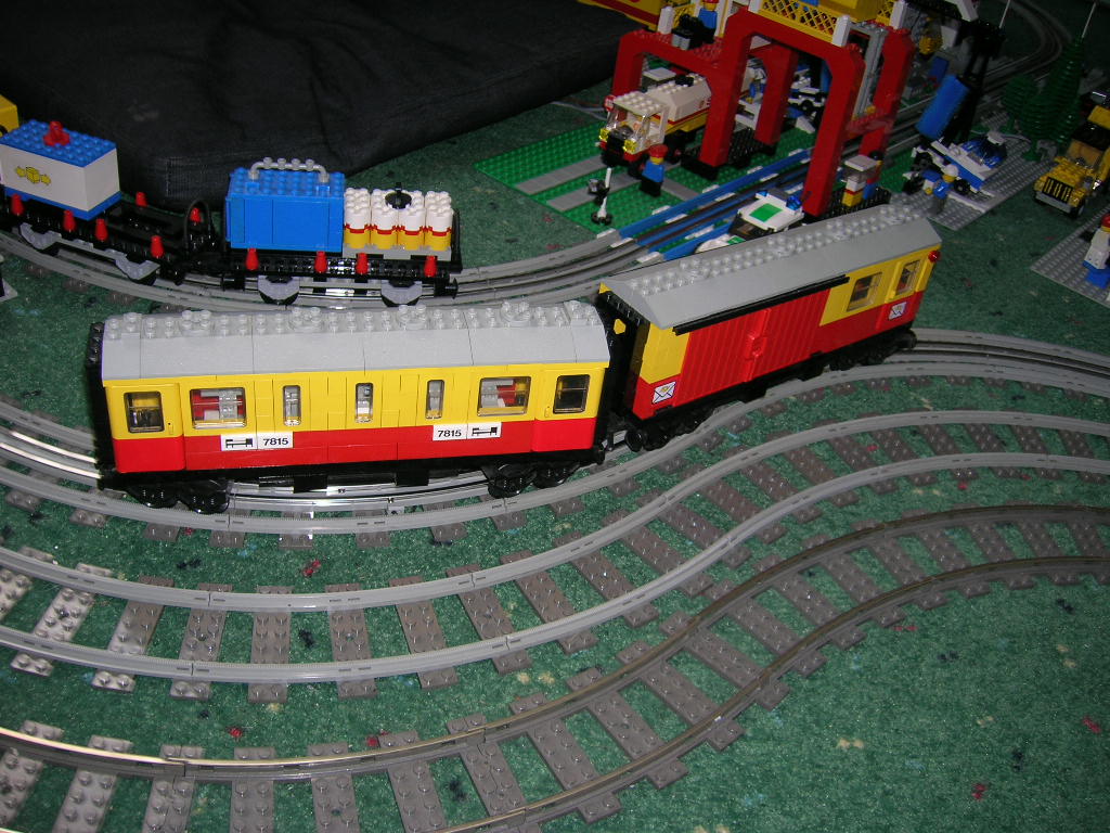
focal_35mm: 34
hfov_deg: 54.0
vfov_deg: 41.8
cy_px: 416
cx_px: 555
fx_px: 1090
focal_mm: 5.7
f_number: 2.9
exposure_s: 1/60.1
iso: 50
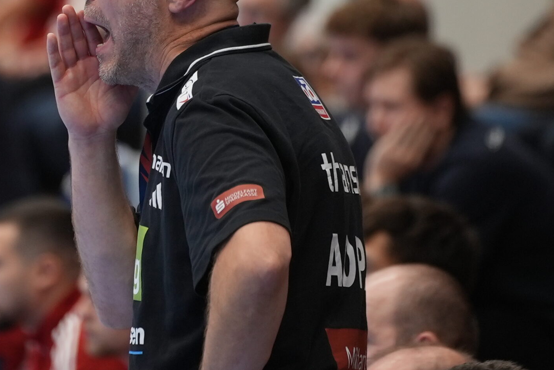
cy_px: 87
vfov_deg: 2.8
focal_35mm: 488
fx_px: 7514
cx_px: 151
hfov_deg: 4.2
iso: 1600
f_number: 2.8
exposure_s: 1/800
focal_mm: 180
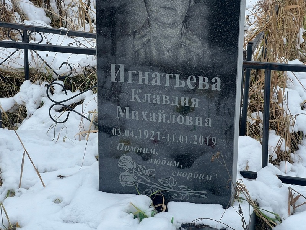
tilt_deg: -17.0
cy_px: 115
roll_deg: -1.8
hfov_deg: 25.3
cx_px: 153
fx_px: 681
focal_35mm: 77
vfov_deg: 19.1
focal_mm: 9
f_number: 2.8
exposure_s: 1/99
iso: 40
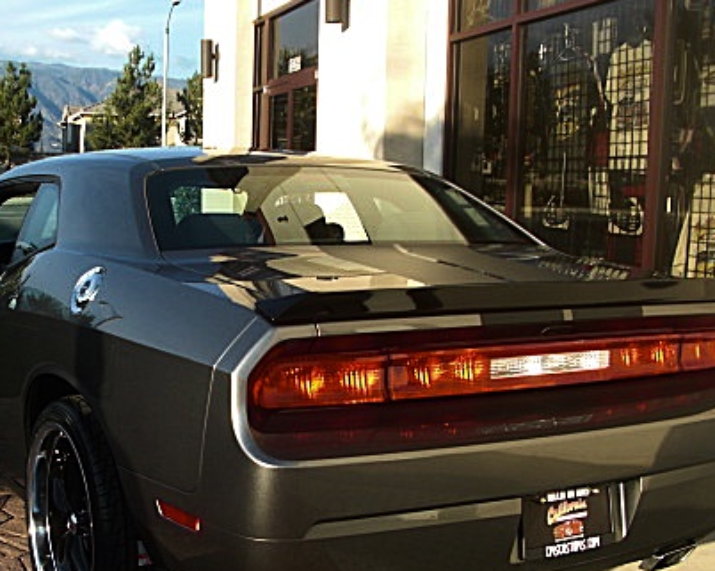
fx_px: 1184
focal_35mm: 56
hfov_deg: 33.1
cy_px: 366
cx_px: 208
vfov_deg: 27.0
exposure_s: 1/320
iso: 50
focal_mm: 6.3
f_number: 2.8
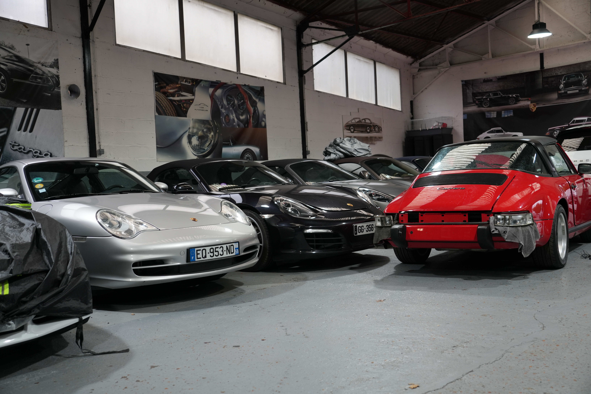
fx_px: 628
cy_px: 197
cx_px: 296
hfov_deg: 50.4
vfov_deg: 34.8
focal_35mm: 38
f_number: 2.8
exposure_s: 1/50
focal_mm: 25.5
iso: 200
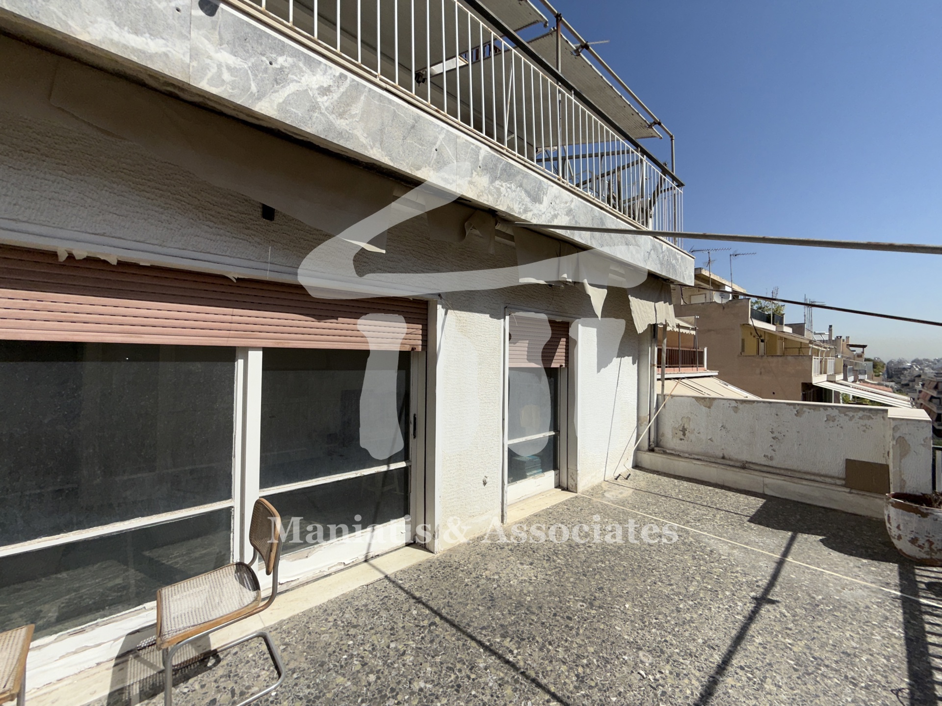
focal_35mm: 14
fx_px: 381
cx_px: 471
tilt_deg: +1.8
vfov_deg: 85.7
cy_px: 353
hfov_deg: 102.1
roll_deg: -0.9
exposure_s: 1/2841
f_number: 2.2
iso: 16
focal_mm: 2.22
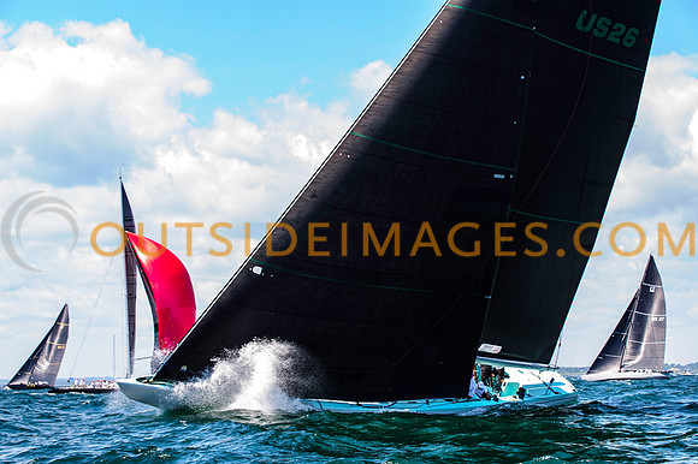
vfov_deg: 14.9
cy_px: 263
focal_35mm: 92
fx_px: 1780
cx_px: 349
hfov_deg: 22.2
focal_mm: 80
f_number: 5
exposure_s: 1/500
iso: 320
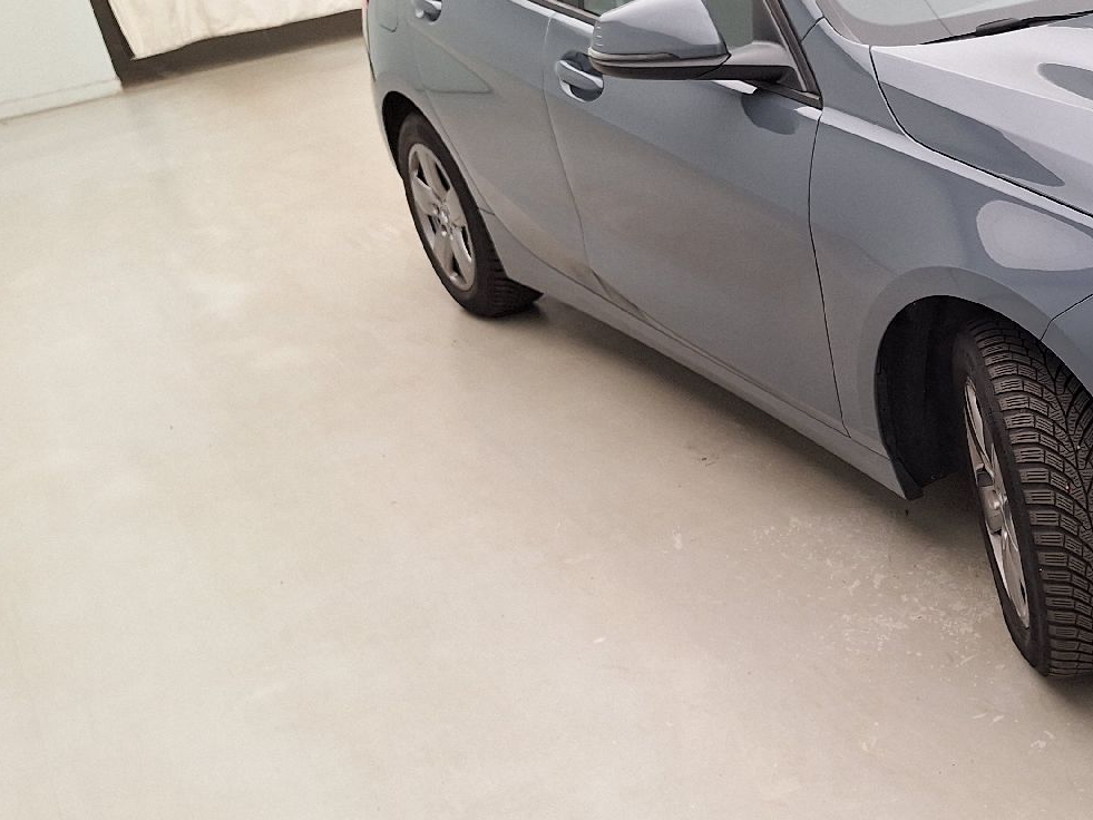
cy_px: 374
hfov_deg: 38.5
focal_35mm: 45
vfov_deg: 32.2
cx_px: 1029
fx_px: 1421
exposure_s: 1/100
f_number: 1.8
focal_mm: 5.54
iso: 50
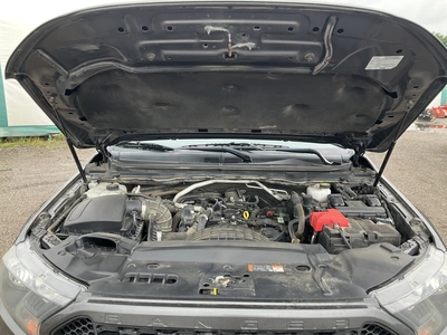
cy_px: 168
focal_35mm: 29
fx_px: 374
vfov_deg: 48.2
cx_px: 224
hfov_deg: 61.7
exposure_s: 1/122
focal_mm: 3
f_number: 1.8
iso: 32
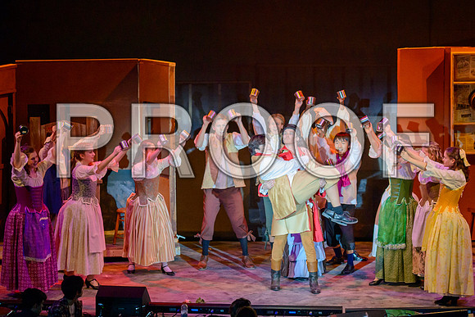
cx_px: 278
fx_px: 1996
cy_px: 71
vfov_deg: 9.1
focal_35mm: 151
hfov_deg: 13.6
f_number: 4
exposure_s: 1/160
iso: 1000
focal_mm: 70
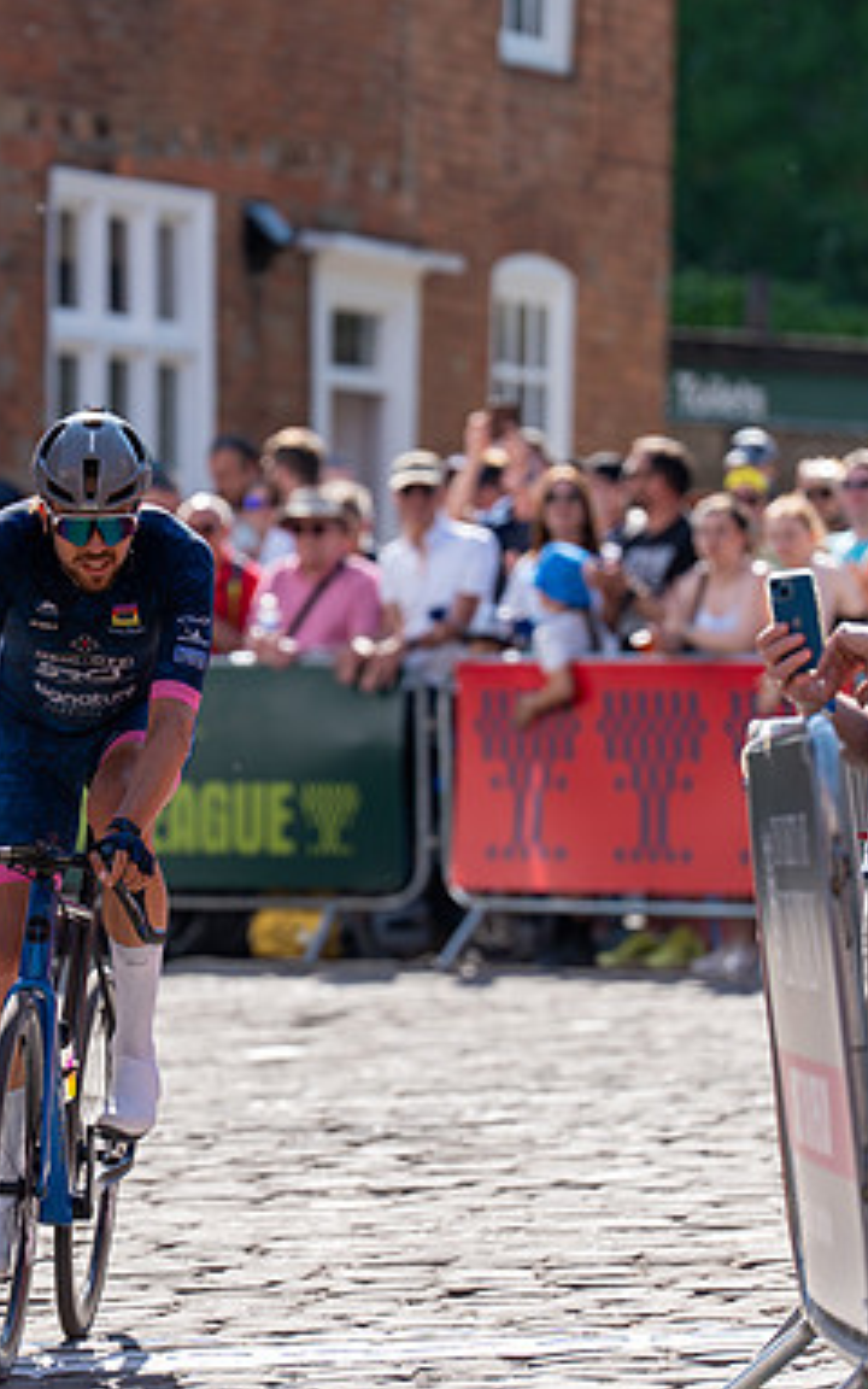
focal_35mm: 274
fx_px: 10371
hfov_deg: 4.8
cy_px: 696
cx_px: 152
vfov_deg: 7.7
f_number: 3.5
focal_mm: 178
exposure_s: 1/1000
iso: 160
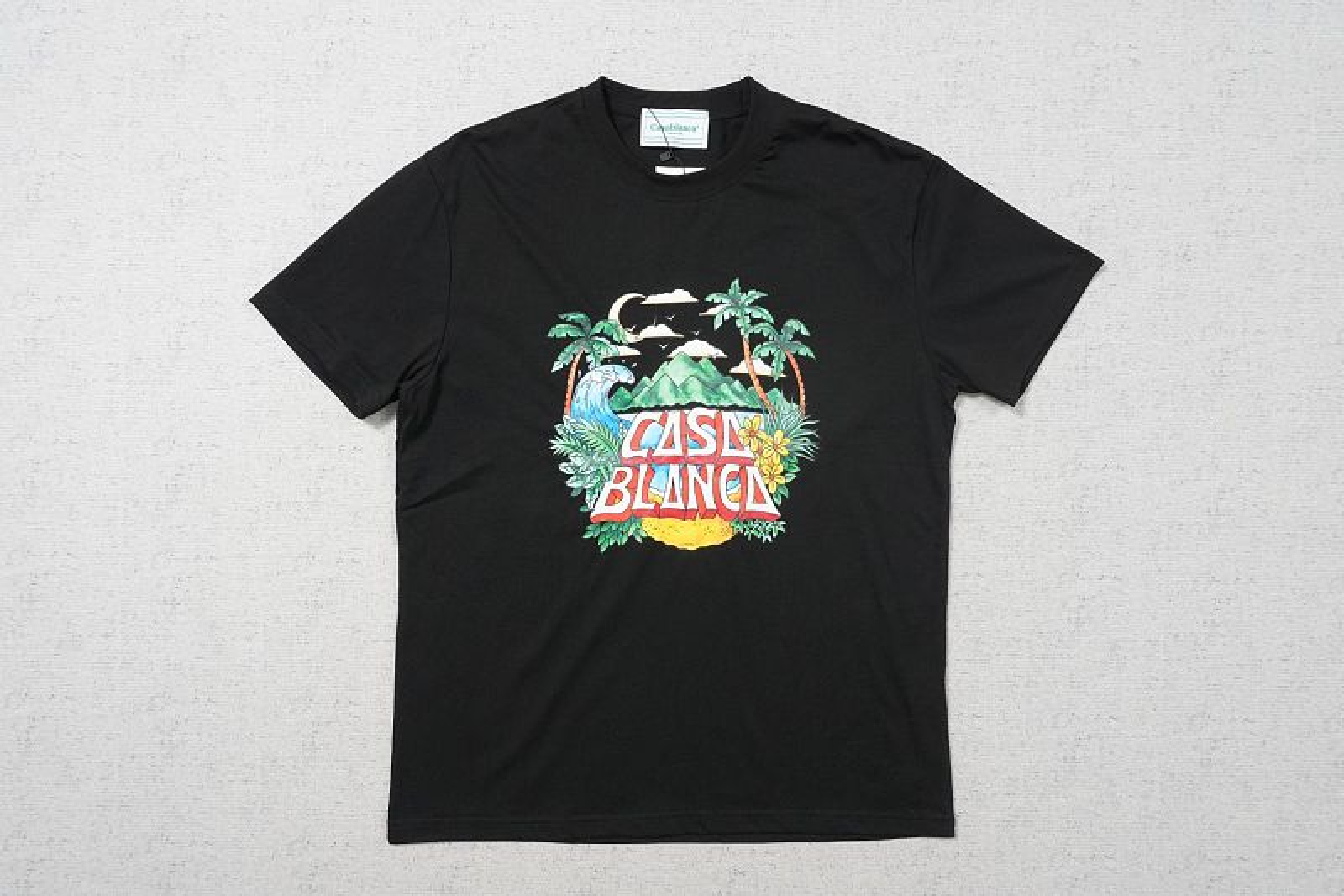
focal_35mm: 24
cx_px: 672
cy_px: 448
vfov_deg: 53.1
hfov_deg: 73.8
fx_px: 896
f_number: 10
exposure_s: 1/100
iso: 1600
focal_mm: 16
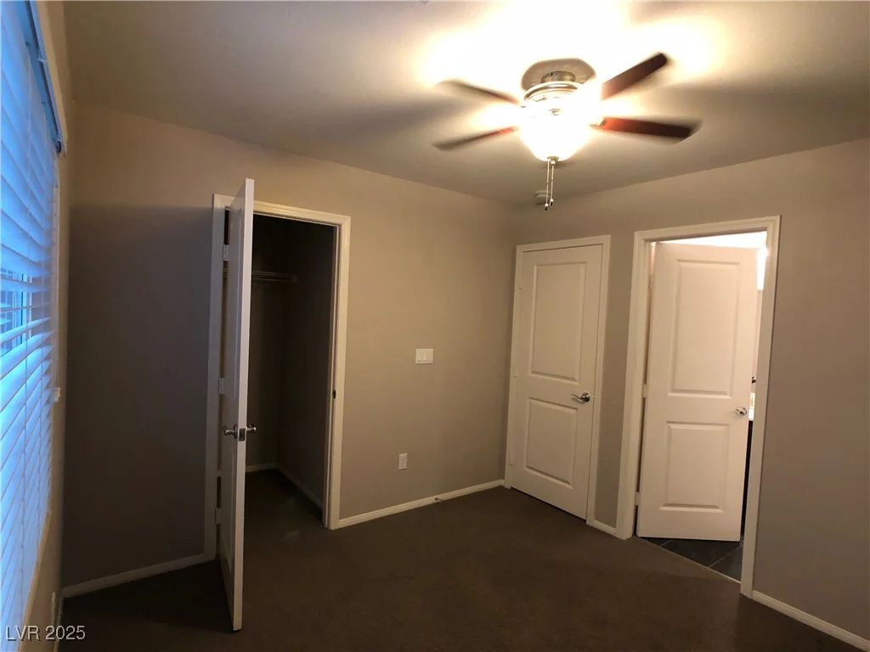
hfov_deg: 63.4
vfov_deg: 49.7
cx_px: 435
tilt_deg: -2.1
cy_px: 326
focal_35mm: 28
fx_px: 704
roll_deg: -2.3
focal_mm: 3.99
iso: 100
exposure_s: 1/12
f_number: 1.8
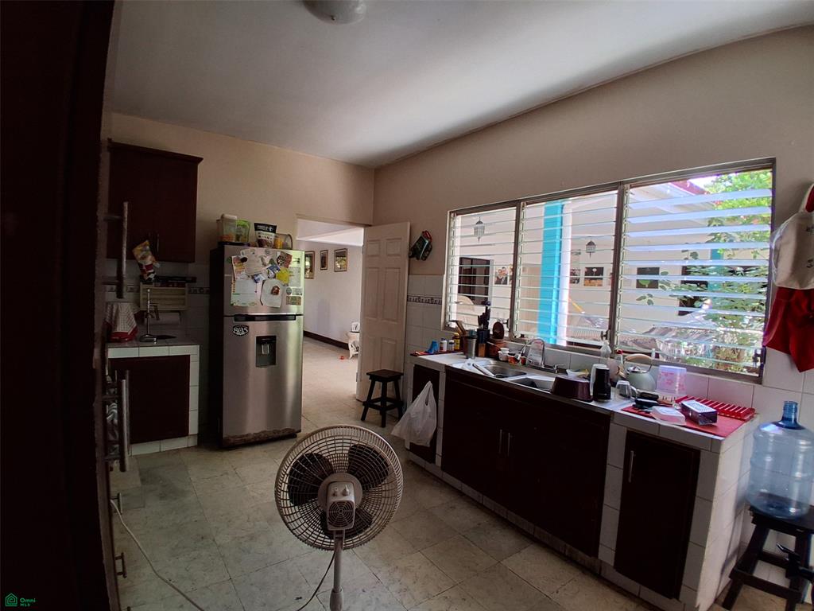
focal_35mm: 17
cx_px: 407
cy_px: 306
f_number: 2.2
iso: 125
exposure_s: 1/60
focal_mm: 1.4
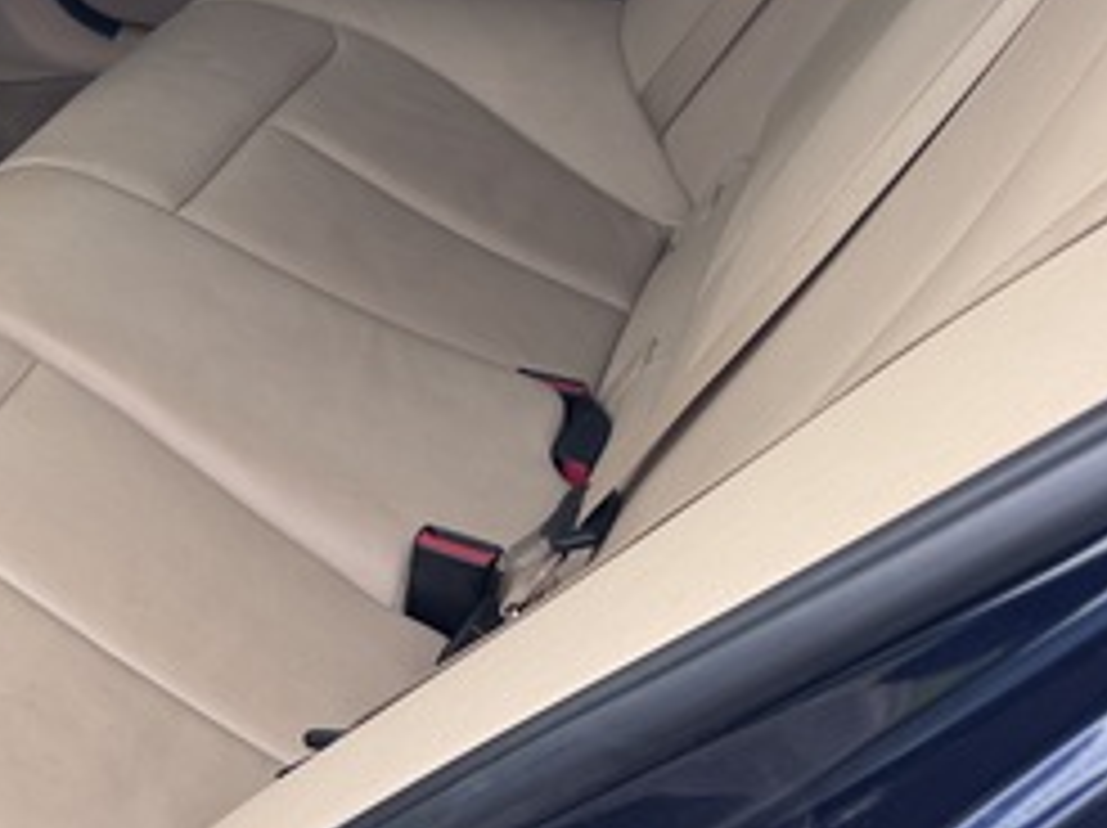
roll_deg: +3.0
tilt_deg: -29.0
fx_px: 1981
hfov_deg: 27.4
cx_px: -227
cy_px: 212
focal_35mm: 62
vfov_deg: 23.4
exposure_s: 1/347
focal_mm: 6.76
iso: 80
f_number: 1.78
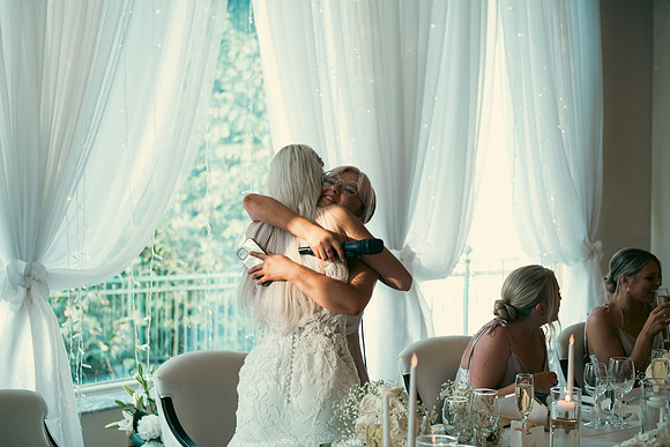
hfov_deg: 28.8
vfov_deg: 19.5
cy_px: 224
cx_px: 335
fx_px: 1303
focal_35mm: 70
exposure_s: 1/160
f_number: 3.5
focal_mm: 70
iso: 400
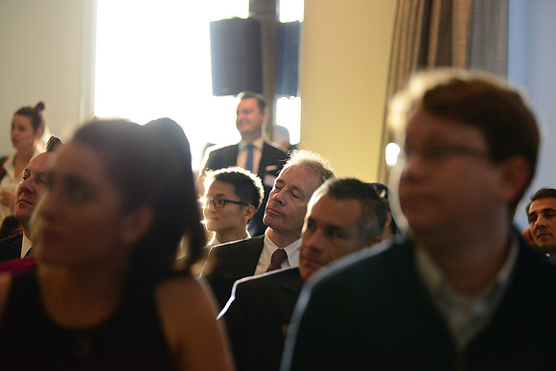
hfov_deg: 21.5
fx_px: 1467
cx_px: 278
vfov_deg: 14.4
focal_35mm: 95
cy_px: 186
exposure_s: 1/320
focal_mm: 95
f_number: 2.8
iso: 4000
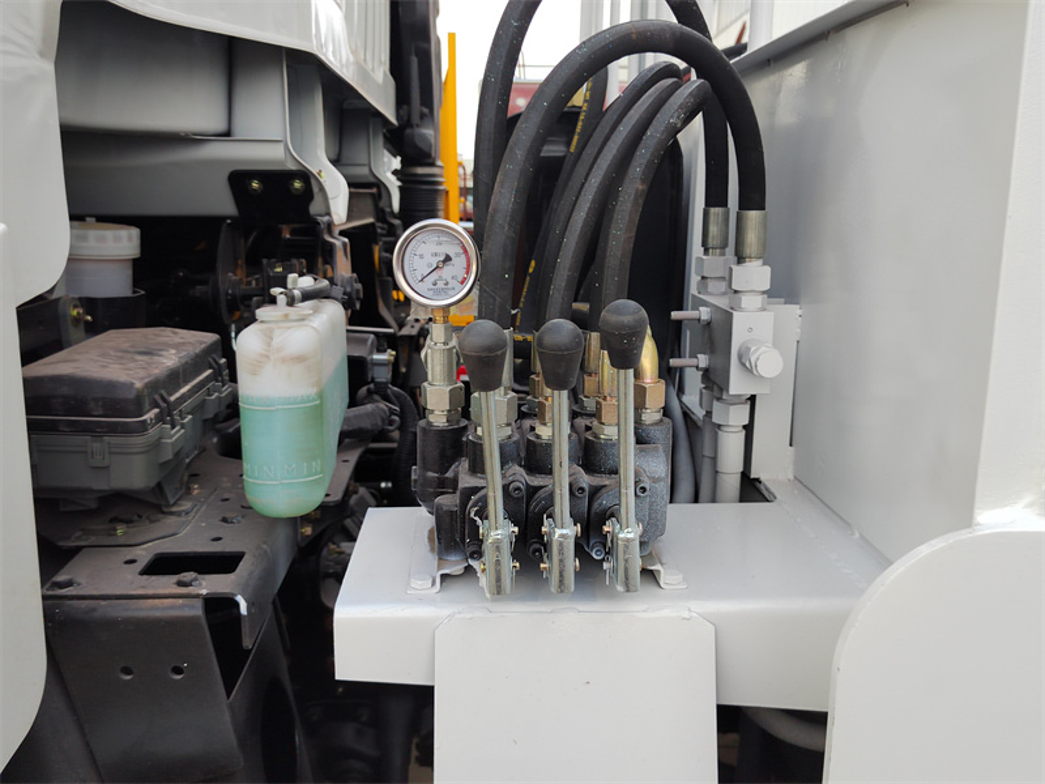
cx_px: 522
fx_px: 906
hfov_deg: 60.0
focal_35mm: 30
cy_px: 392
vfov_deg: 46.8
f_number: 1.9
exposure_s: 1/838
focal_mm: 5.52
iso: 347
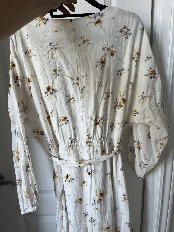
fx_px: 174
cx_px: 87
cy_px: 116
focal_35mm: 26
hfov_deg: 53.1
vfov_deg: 67.3
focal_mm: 5.1
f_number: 1.6
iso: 50
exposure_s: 1/122
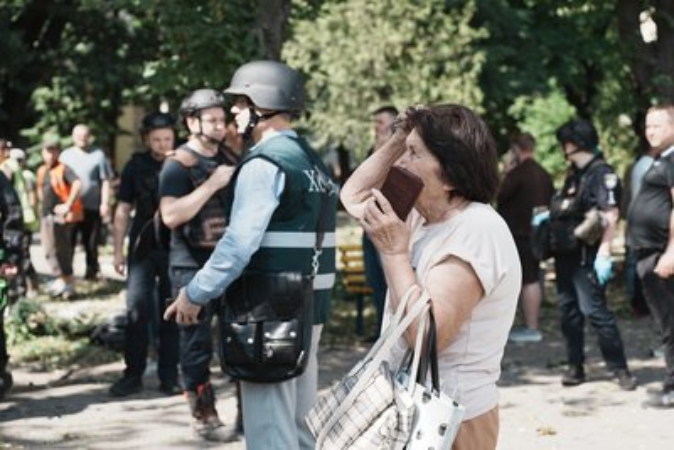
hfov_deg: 31.9
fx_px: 1180
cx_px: 337
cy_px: 225
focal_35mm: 63
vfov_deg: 21.6
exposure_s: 1/667
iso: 100
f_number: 4
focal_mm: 63
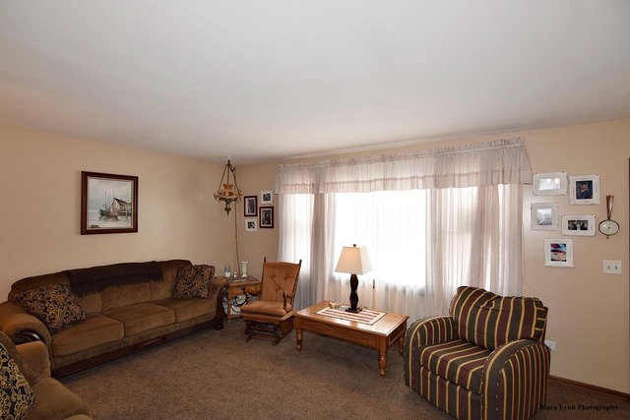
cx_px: 315
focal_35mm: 16
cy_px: 210
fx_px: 289
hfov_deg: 95.0
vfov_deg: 72.1
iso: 360
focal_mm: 11
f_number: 5.6
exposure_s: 1/125
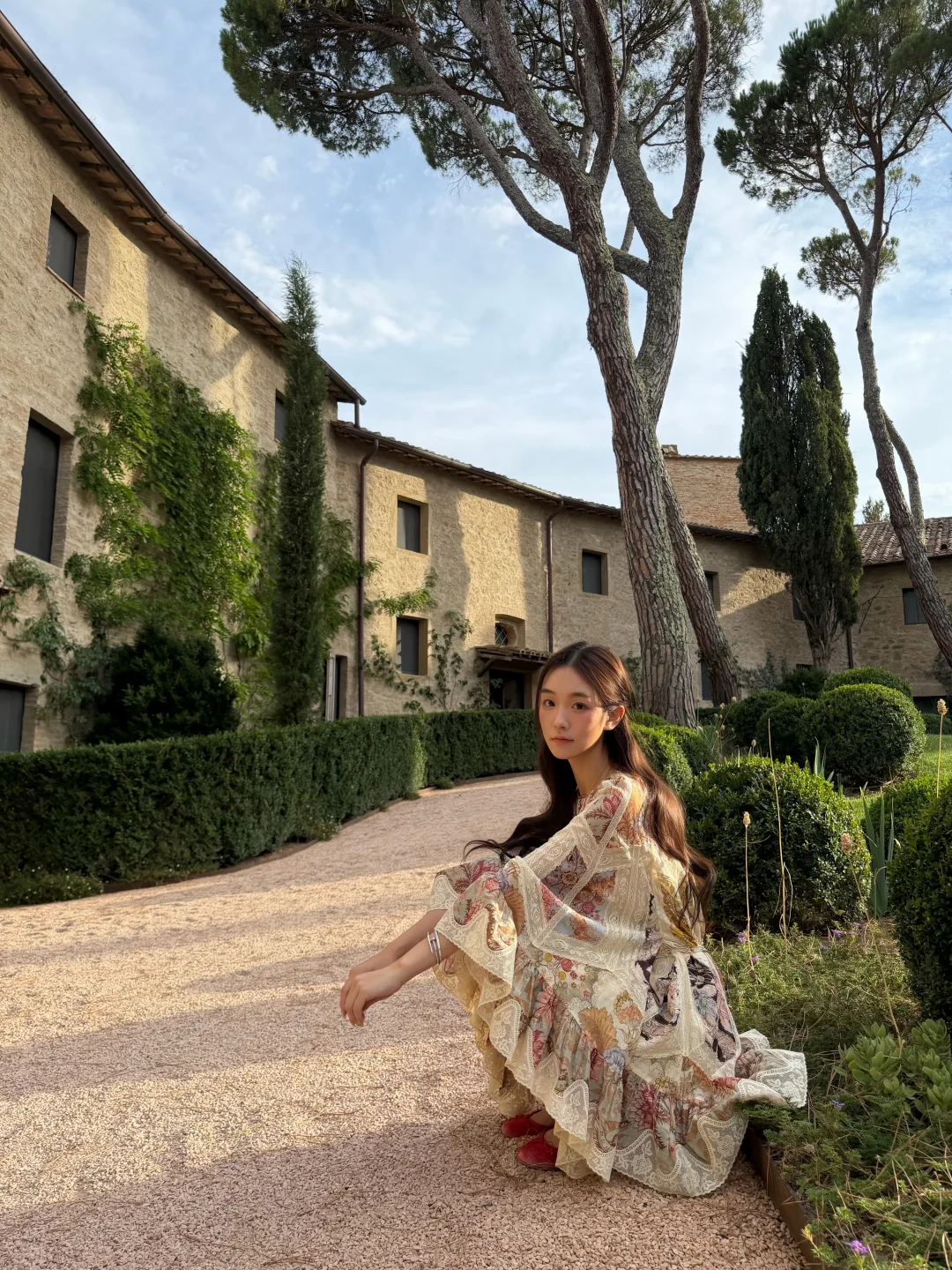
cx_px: 476
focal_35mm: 24
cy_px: 635
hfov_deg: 56.8
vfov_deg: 71.6
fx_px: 880
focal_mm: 6.76
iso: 100
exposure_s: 1/2169
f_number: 1.78
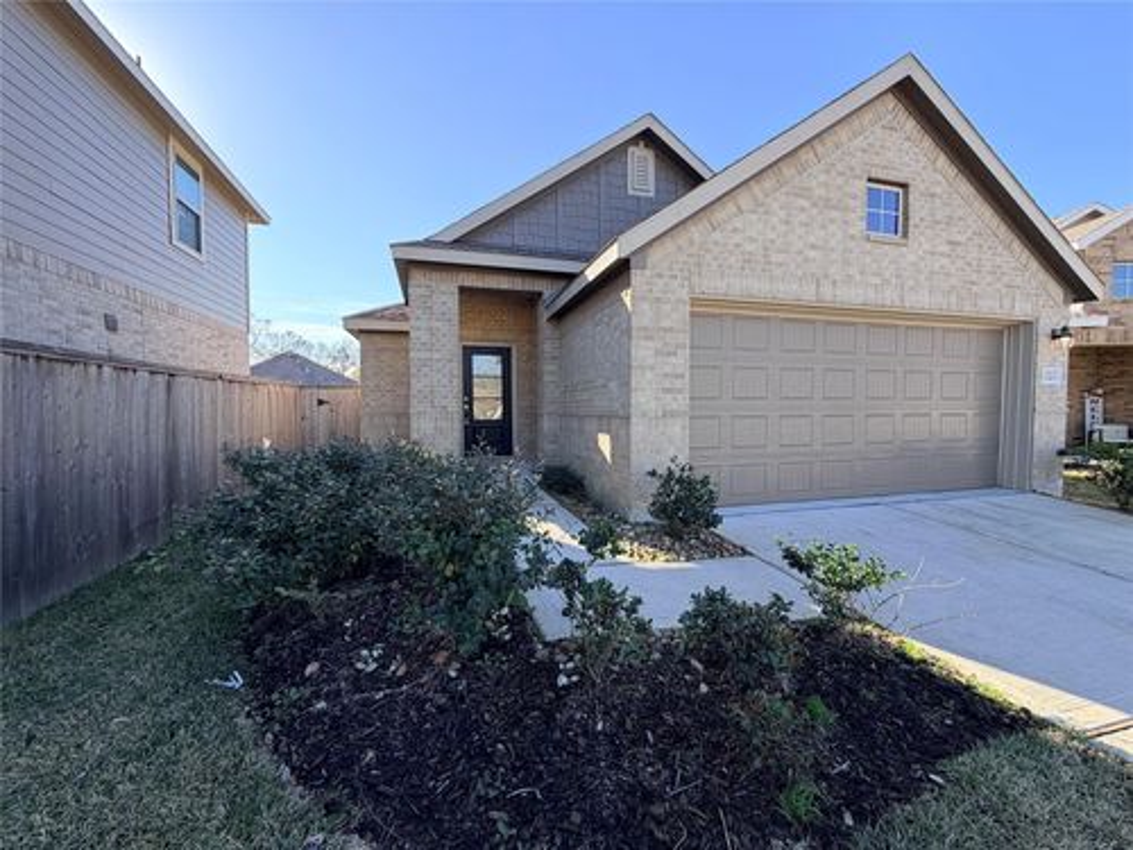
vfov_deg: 85.7
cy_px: 425
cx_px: 566
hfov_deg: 102.1
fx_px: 458
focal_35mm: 14
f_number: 2.2
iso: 50
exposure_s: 1/502
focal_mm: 2.22
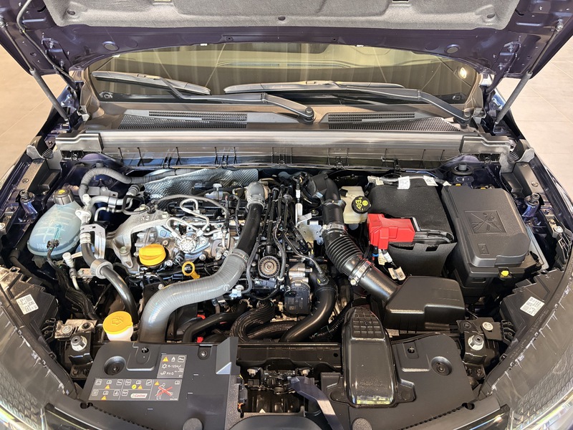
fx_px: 430
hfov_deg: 67.3
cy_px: 215
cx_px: 286
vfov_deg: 53.1
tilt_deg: -36.5
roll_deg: -0.5
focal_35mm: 26
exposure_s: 1/50
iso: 400
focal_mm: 5.96
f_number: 1.6
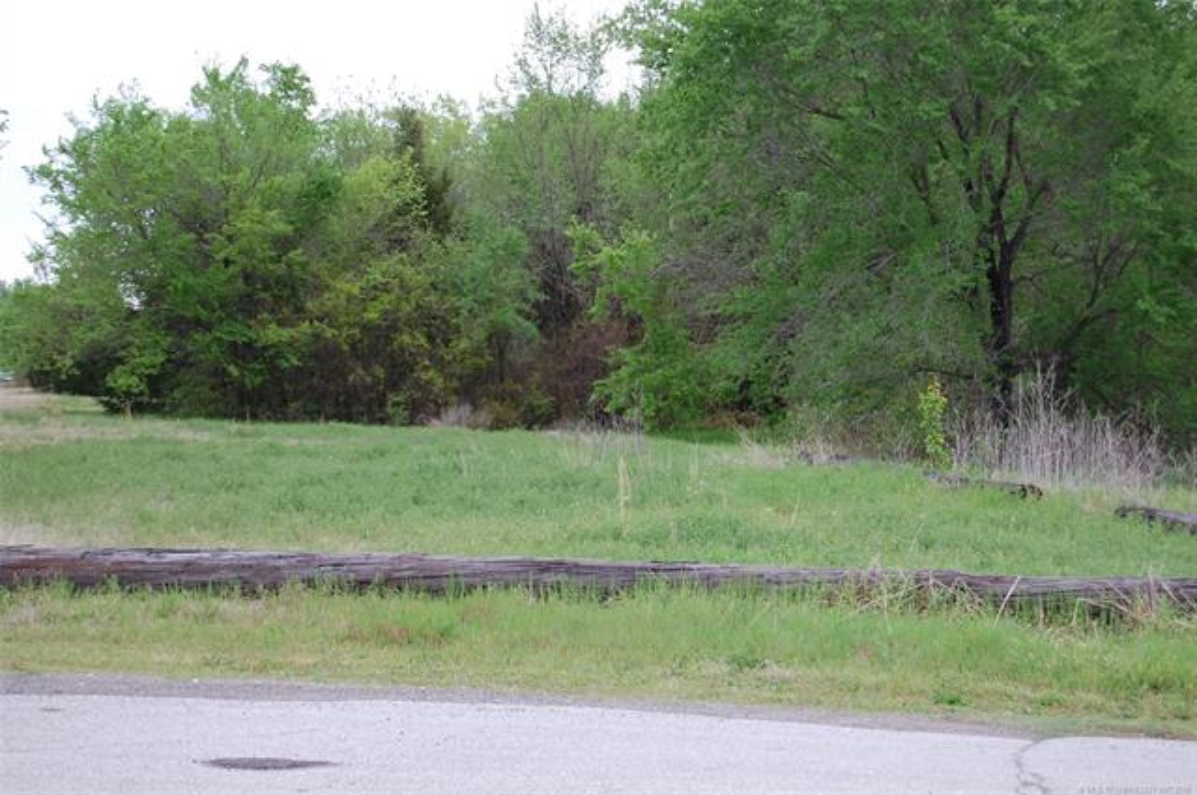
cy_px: 398
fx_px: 2740
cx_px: 598
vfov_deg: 16.5
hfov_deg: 24.6
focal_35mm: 82
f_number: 5.6
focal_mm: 55
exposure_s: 1/125
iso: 250
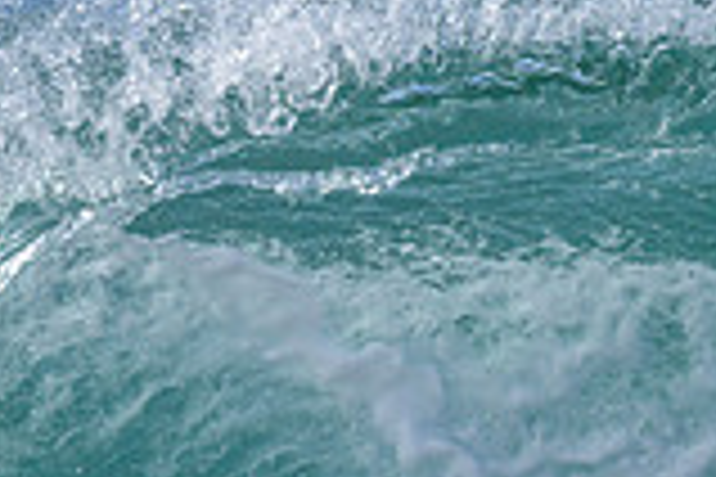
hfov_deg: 0.7
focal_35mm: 3085
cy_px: 508
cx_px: 944
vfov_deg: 0.4
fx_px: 61352
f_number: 6.3
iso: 400
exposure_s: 1/2000
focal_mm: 800
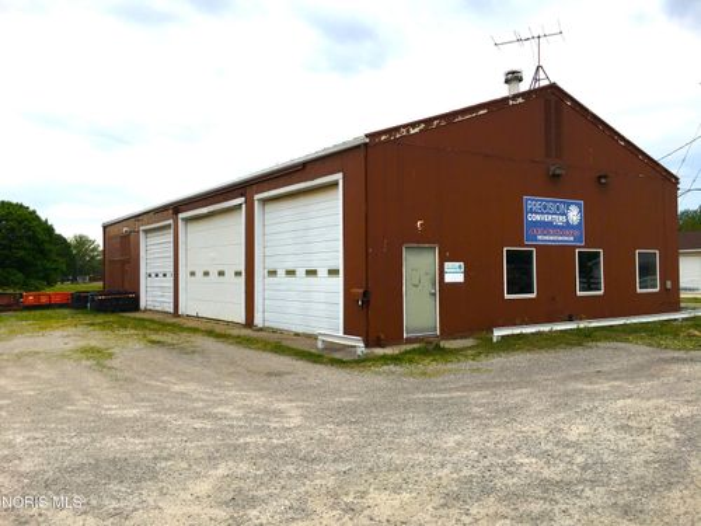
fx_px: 587
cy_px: 263
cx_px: 350
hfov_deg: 61.7
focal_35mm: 29
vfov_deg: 48.2
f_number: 2.2
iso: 25
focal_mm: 4.15
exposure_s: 1/1972
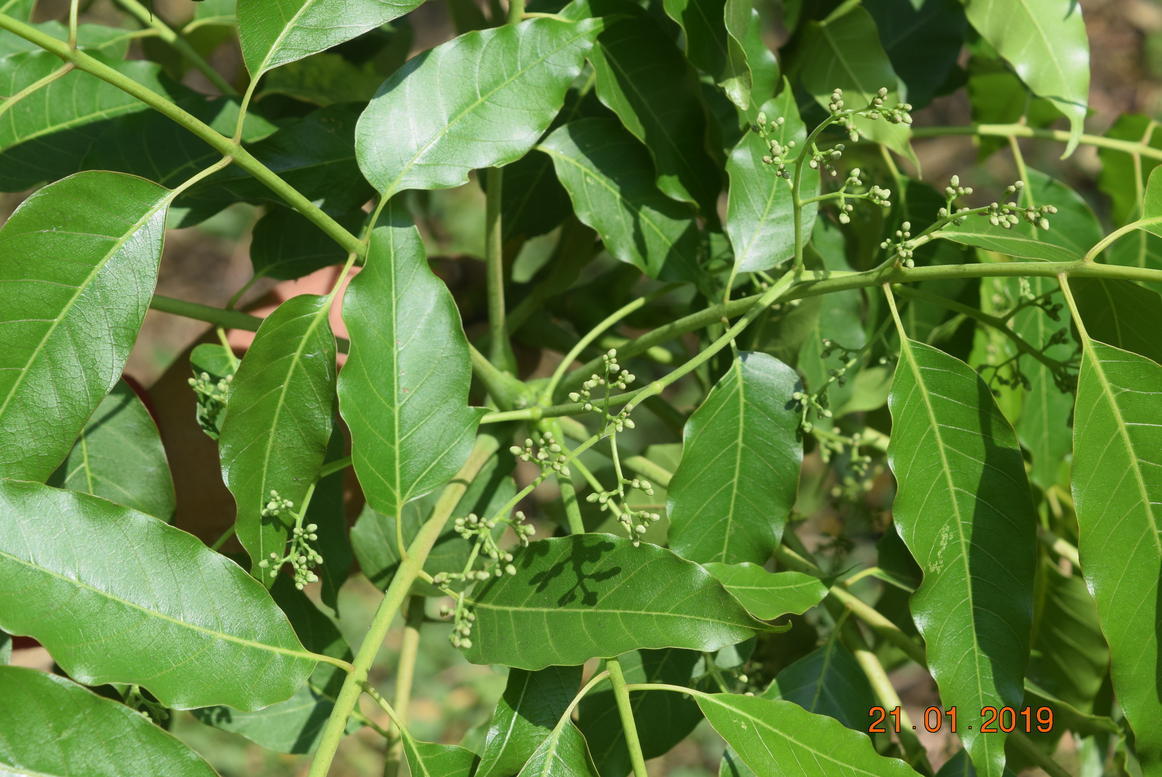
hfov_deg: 24.6
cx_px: 581
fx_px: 2665
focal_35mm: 82
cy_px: 388
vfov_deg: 16.6
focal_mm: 55
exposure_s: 1/250
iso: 220
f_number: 8
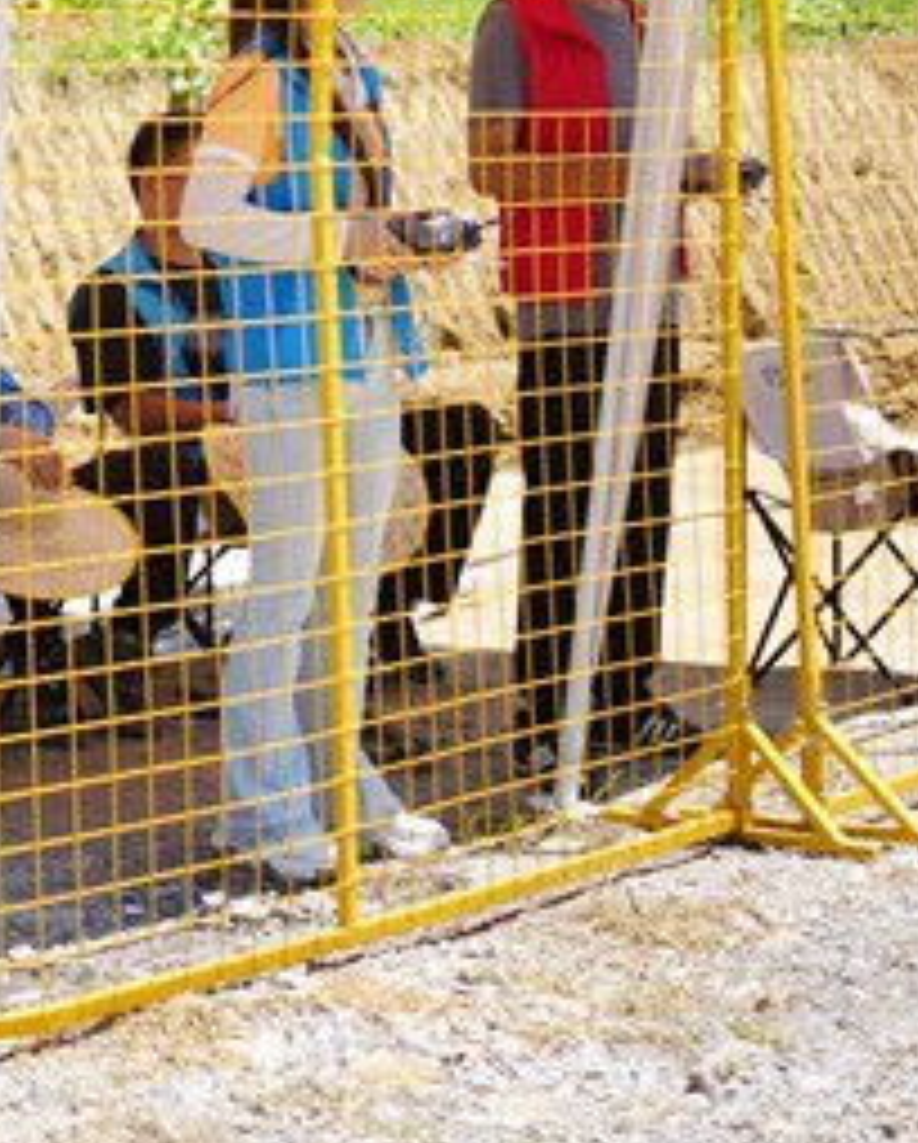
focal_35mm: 118
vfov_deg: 16.0
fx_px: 3998
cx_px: -176
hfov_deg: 12.8
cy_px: 52
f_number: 2
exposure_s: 1/1600
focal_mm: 40
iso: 100
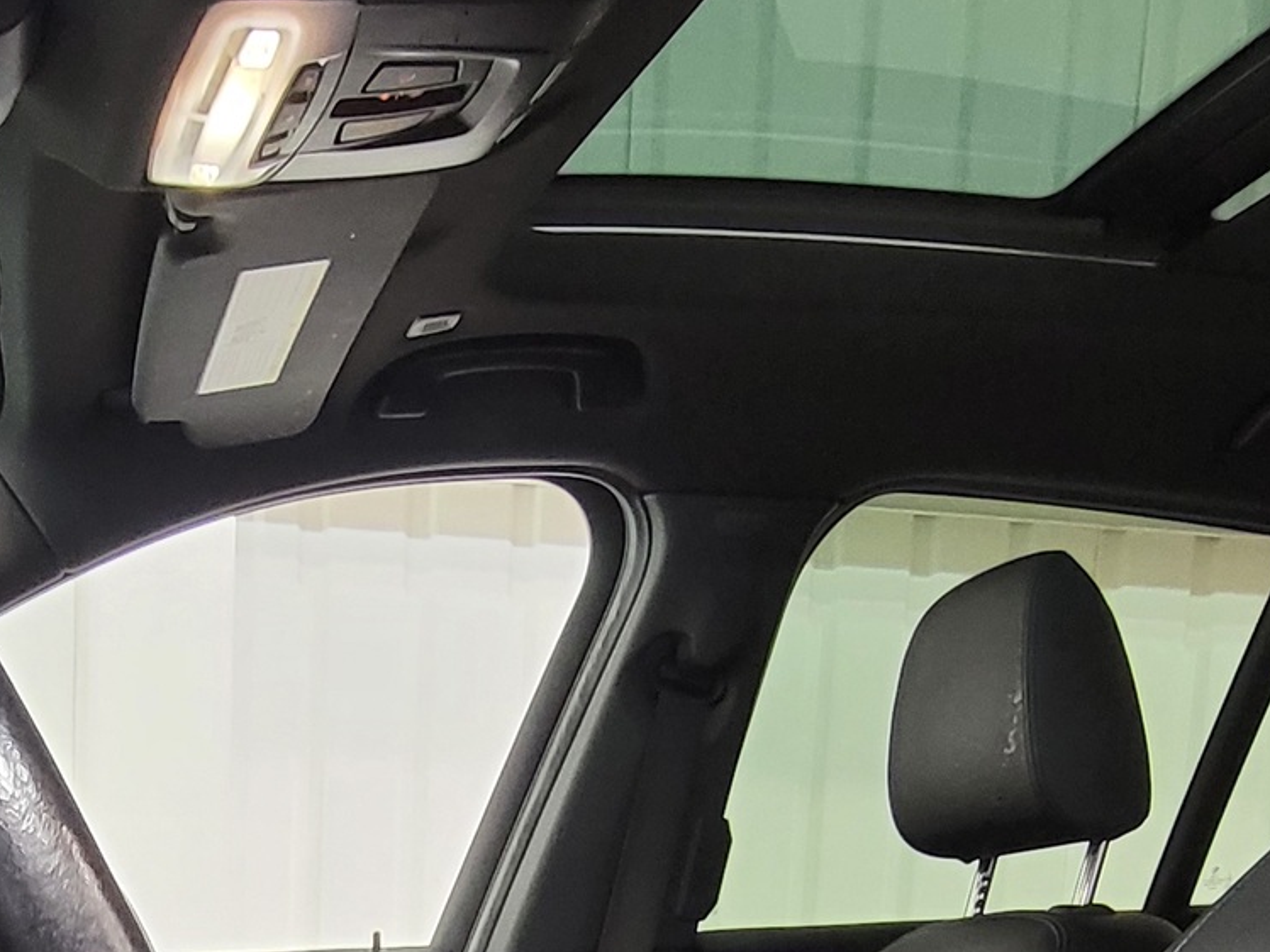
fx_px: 1835
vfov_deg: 23.5
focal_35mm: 50
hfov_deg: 36.3
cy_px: 1416
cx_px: 180
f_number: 2.2
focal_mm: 2.2
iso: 500
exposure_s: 1/30
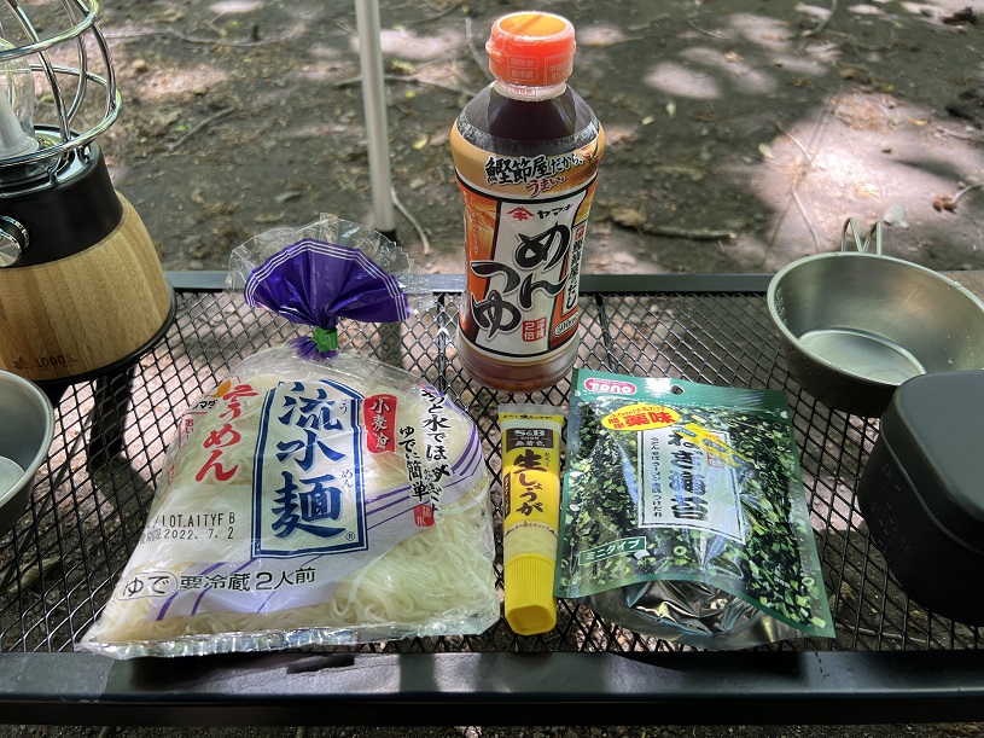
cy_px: 369
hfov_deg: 67.3
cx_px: 492
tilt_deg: -41.0
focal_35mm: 26
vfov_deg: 53.1
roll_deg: +0.6
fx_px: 739
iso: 64
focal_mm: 5.7
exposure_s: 1/121
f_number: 1.5
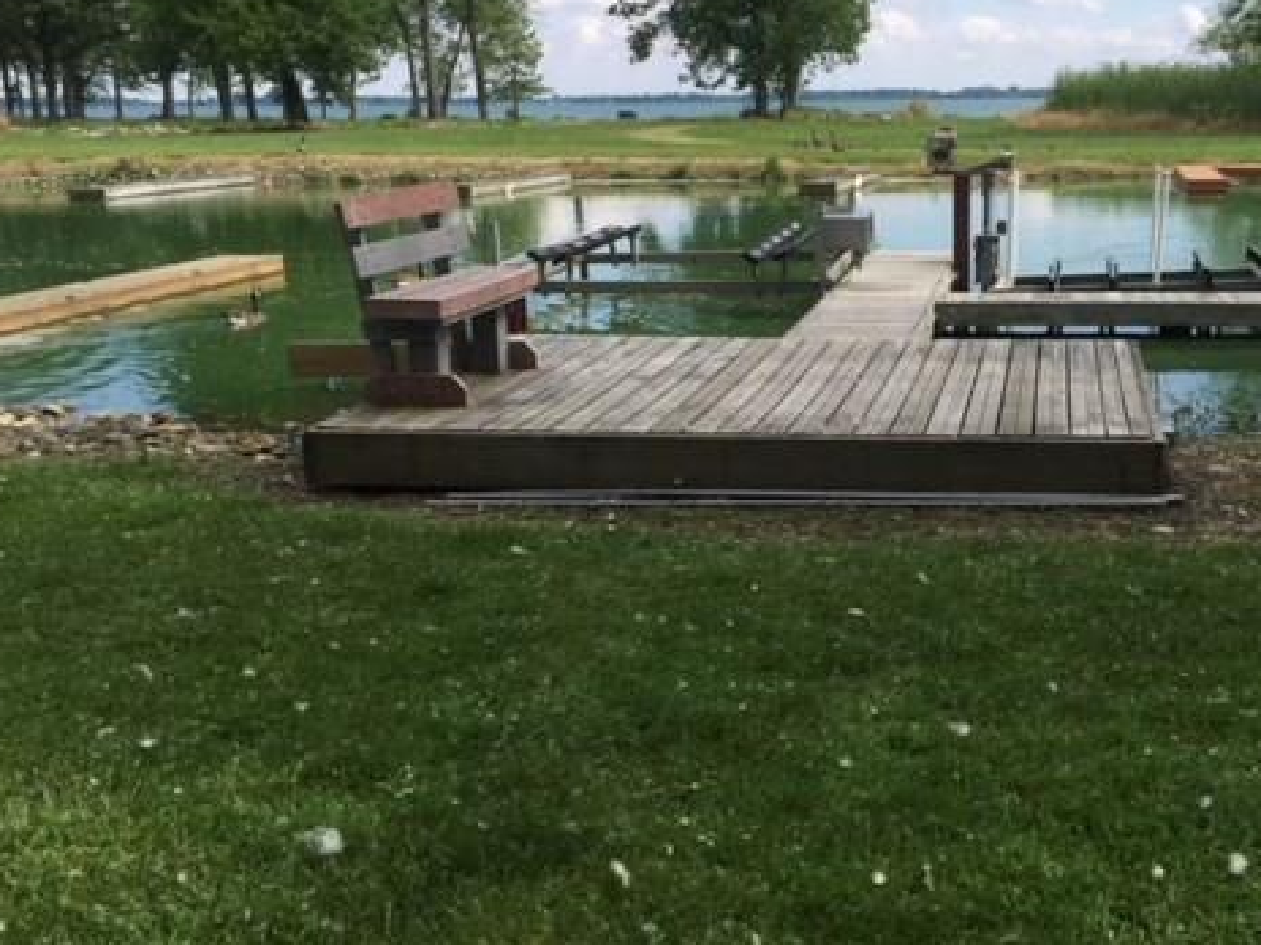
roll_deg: -0.7
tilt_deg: -12.9
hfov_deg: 46.2
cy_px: 434
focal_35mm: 40
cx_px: 826
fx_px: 1457
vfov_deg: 35.9
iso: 32
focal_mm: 4.15
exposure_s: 1/1364
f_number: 2.2
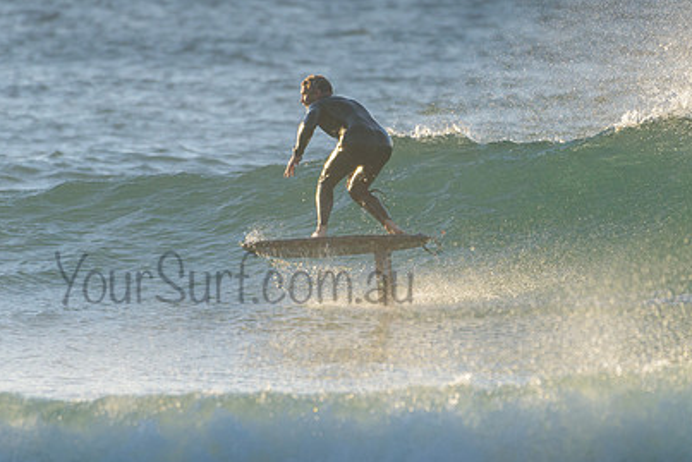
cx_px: 340
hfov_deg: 2.3
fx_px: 16959
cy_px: 198
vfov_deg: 1.6
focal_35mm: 882
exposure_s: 1/2000
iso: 400
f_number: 5.6
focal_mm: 500
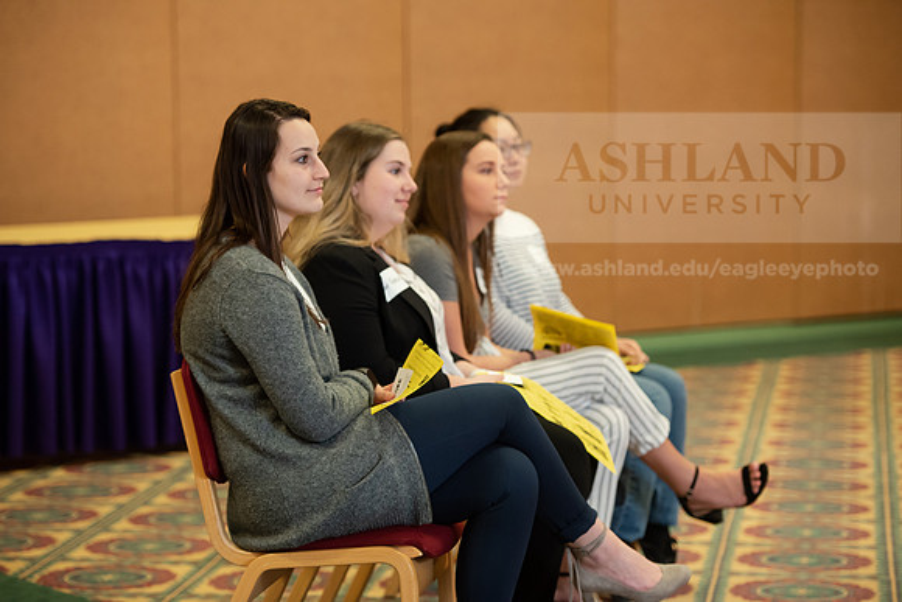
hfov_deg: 17.6
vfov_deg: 11.8
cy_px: 301
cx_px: 451
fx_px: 2907
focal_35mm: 116
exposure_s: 1/200
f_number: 3.2
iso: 2500
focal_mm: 116
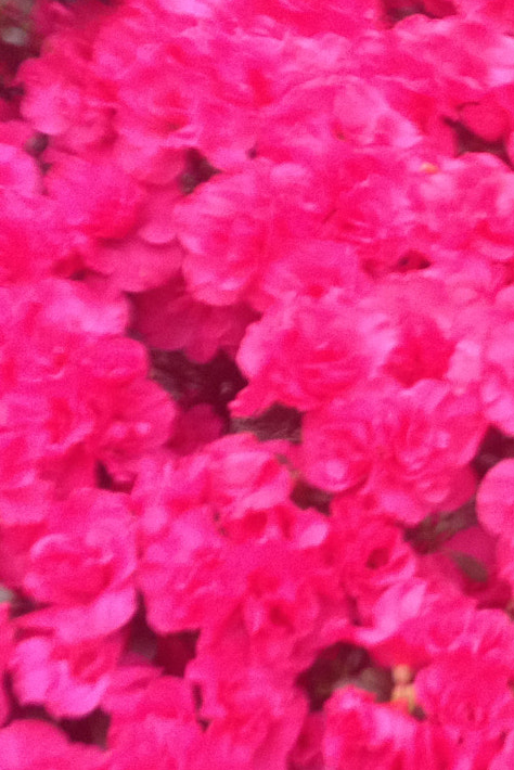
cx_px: 651
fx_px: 1754
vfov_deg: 24.7
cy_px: 411
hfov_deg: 15.9
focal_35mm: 82
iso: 100
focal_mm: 4.28
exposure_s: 1/20
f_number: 2.4
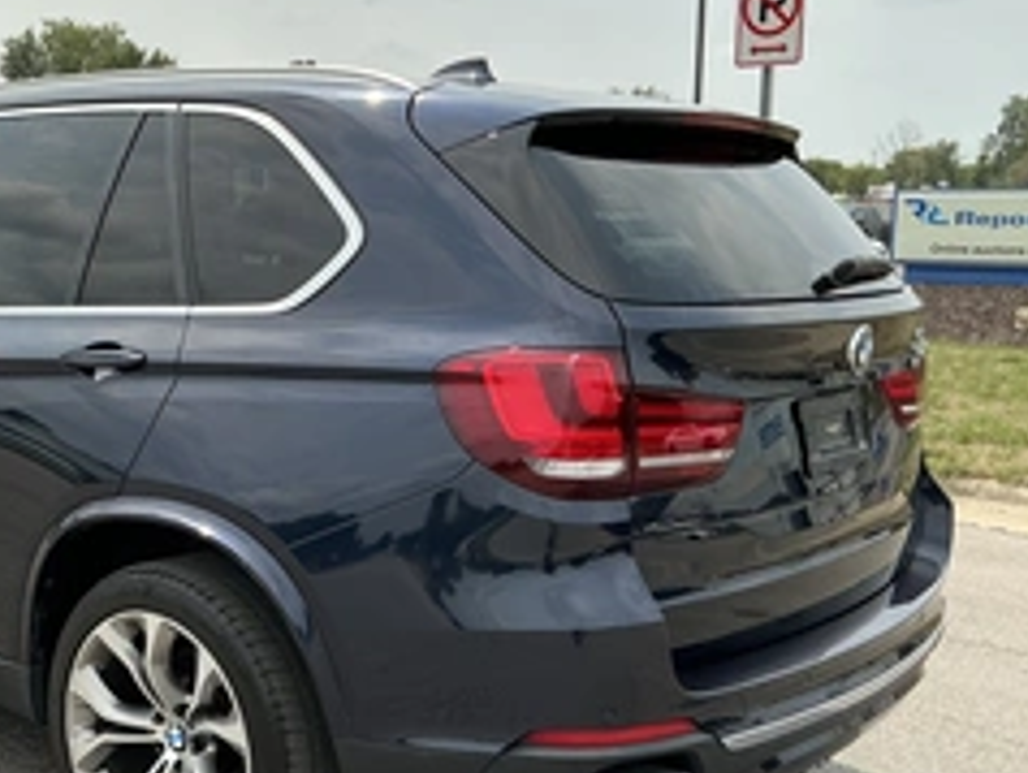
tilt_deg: -4.9
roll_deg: -0.3
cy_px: 449
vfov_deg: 30.9
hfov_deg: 39.3
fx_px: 1397
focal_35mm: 47
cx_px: 251
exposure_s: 1/1730
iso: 25
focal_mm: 3
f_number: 1.8
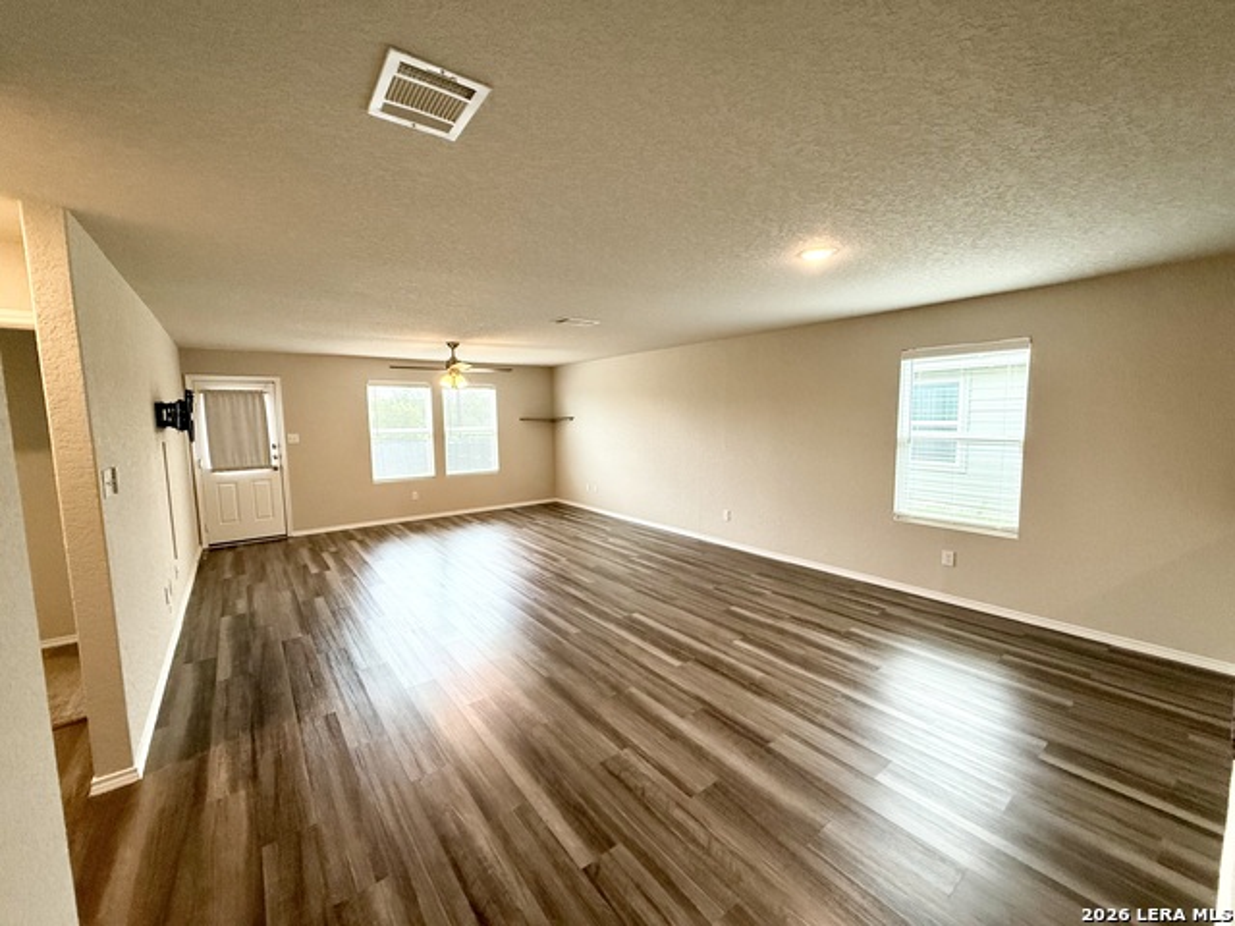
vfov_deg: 85.7
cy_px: 463
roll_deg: +1.2
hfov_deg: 102.1
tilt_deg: -4.5
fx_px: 499
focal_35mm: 14
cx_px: 618
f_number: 2.2
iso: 250
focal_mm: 2.22
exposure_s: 1/120
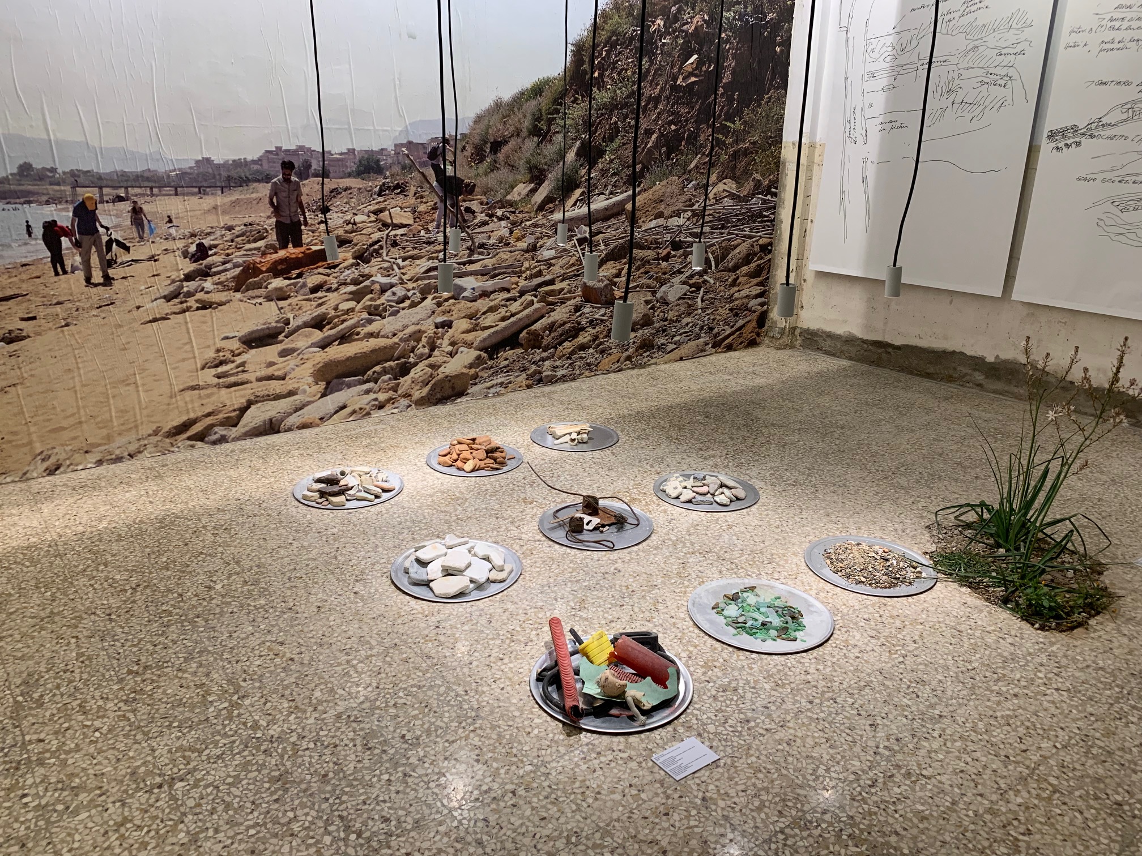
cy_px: 428
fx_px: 858
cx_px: 571
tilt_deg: -17.8
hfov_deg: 67.3
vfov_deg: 53.1
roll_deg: -1.5
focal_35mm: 26
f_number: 1.8
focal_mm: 4.25
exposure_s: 1/74
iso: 100
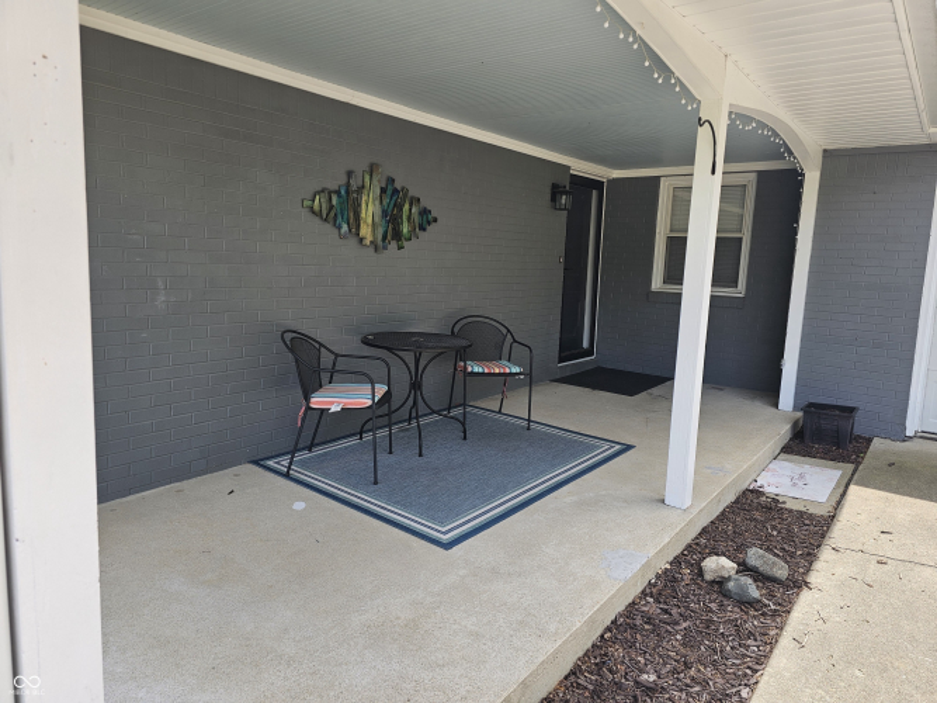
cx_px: 468
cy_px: 352
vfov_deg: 58.9
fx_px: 622
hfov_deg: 73.9
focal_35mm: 23
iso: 10
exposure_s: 1/140
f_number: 1.7
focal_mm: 6.3
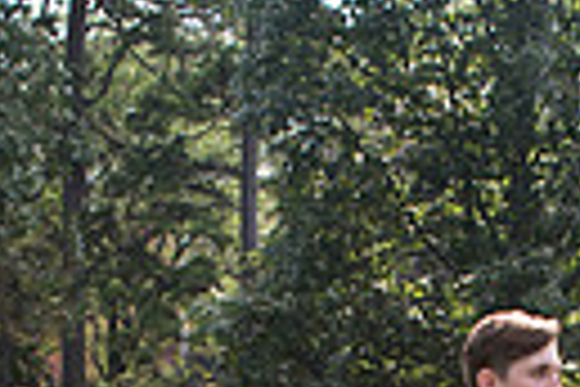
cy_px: 848
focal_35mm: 108
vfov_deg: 11.1
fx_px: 1740
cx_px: 544
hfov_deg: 18.5
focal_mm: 24
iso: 200
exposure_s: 1/2000
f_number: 2.8
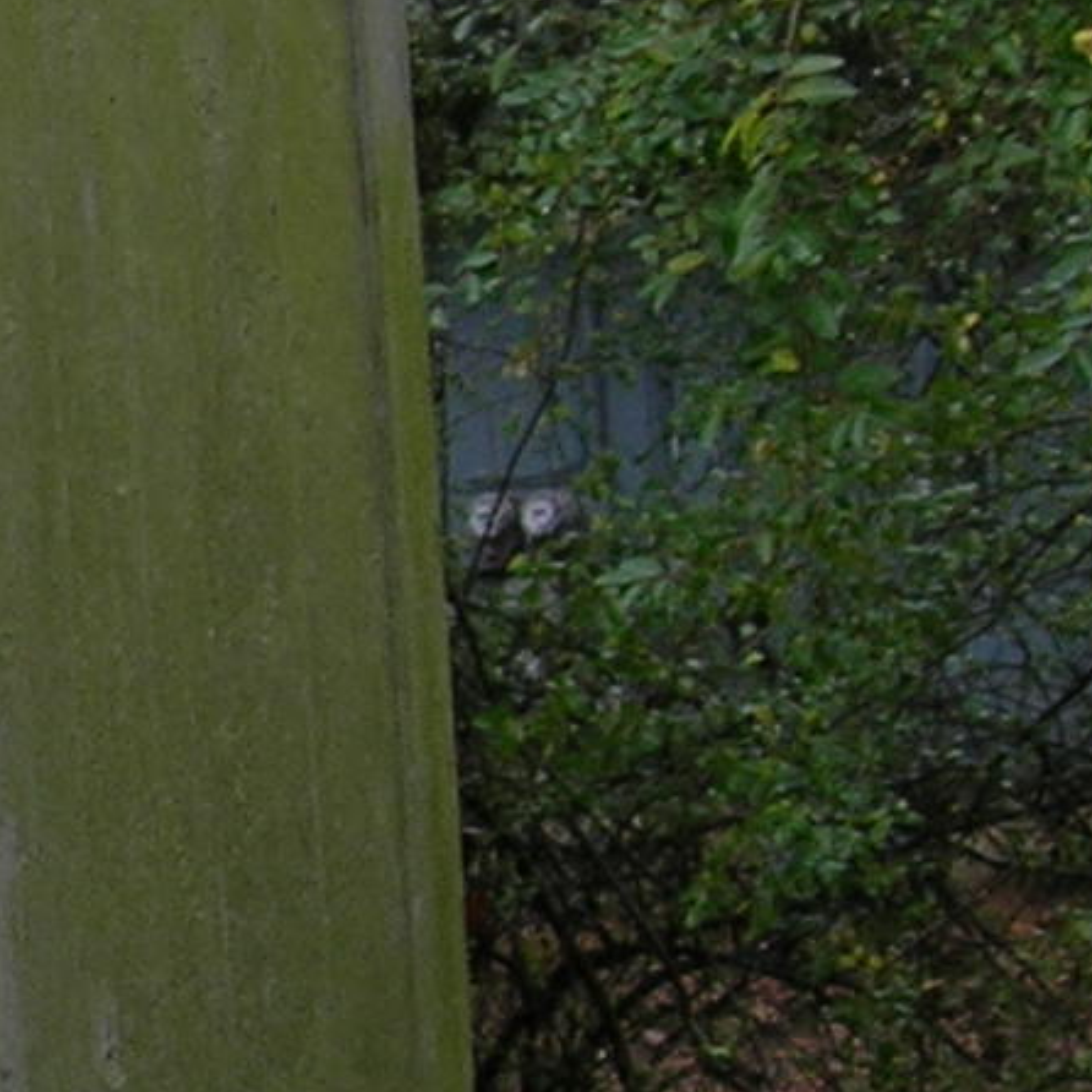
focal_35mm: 195
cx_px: -1457
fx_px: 6960
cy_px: 735
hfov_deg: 8.3
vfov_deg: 9.0
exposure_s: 1/37.3
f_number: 2.8
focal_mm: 7.8
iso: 64
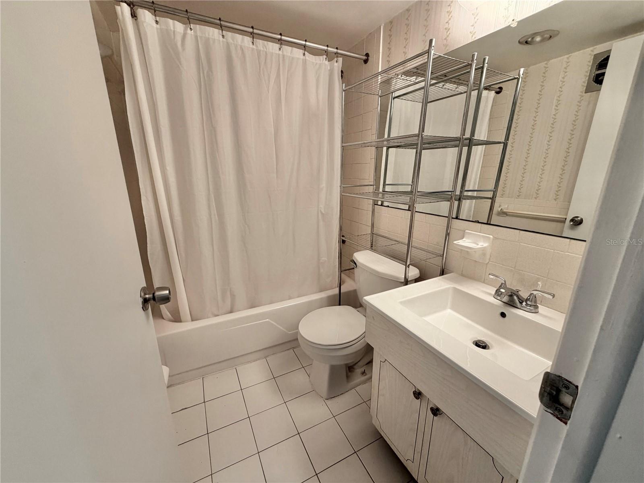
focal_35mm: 14
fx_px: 260
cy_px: 242
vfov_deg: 85.7
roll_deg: +0.1
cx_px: 322
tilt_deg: -16.2
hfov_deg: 102.1
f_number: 2.2
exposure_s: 1/60
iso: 160
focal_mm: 2.22
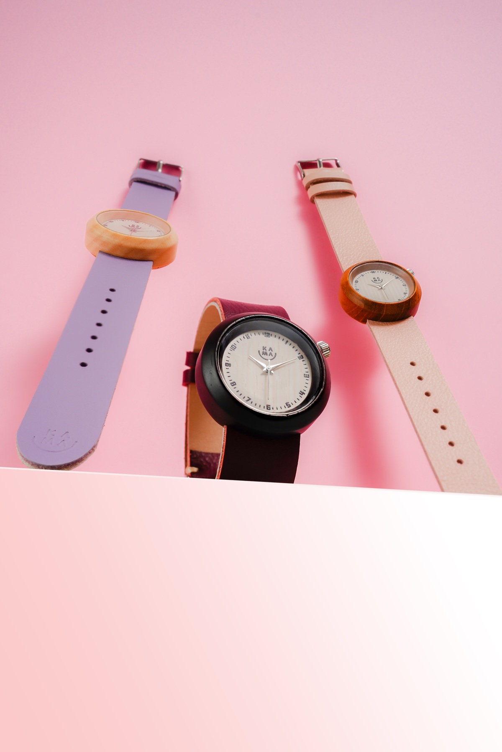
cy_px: 376
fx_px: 774
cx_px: 251
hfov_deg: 36.0
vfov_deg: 51.9
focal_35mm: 37
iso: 400
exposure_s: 1/125
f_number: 10
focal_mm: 37
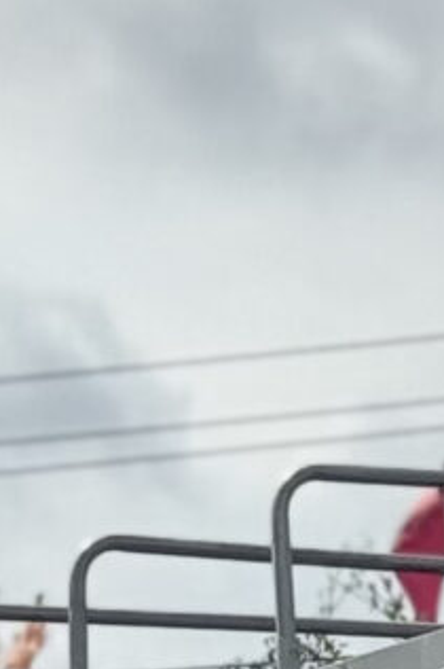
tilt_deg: +4.6
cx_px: 1097
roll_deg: +0.0
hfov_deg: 3.3
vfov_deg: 5.0
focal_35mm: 405
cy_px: 1264
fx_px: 7508
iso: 64
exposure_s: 1/5376
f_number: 1.78
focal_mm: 6.76
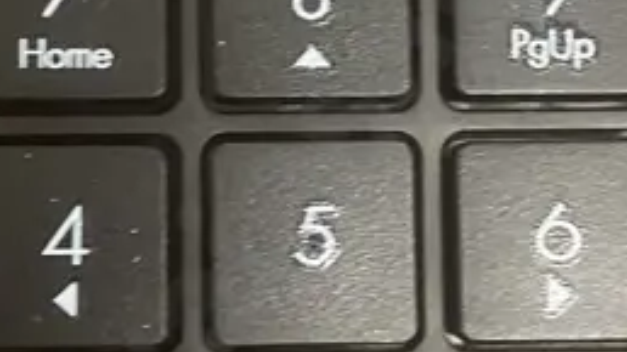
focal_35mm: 121
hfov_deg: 17.7
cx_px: 326
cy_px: 148
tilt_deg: -80.4
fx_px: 2011
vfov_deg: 10.0
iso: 400
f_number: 1.8
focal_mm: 3.99
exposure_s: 1/33
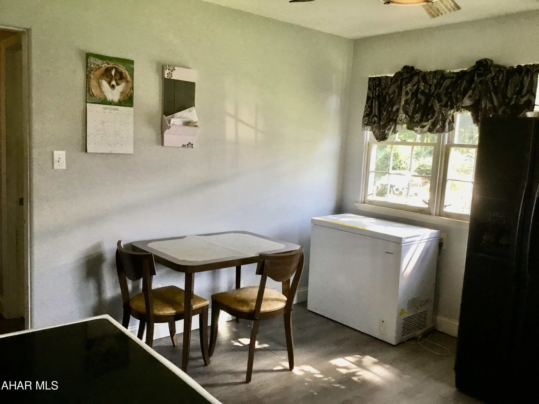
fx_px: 483
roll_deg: -2.4
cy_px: 202
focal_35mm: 31
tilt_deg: -6.1
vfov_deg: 45.4
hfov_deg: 58.4
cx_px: 270
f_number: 2.4
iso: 40
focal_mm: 3.3
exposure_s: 1/30
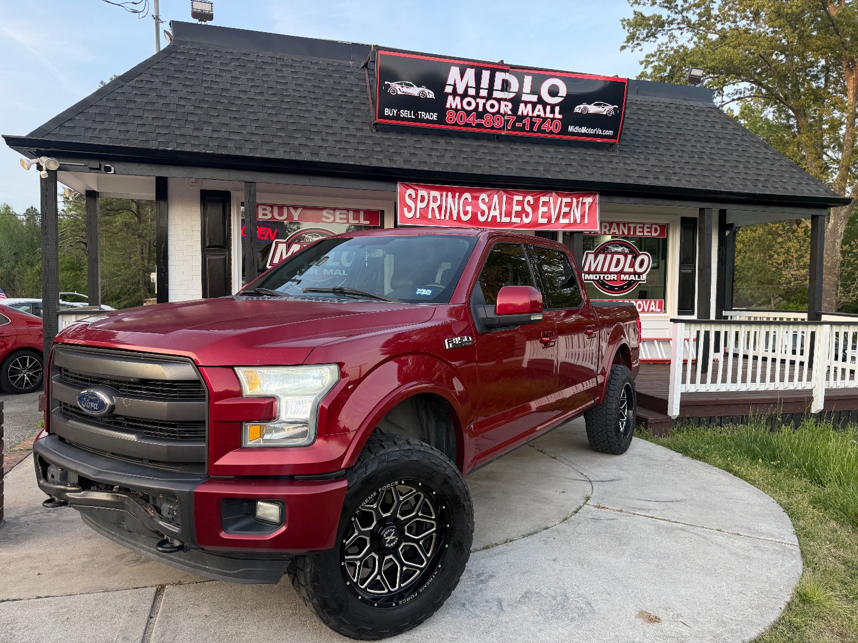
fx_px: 595
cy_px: 322
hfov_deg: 71.6
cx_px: 429
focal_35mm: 24
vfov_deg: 56.8
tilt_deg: -2.1
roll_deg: -0.1
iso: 200
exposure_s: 1/210
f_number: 1.78
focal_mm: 6.76
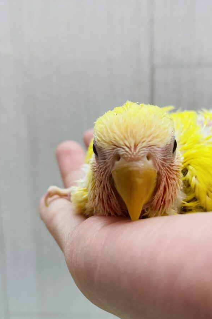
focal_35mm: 35
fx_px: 309
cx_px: 107
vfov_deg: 54.4
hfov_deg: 37.9
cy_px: 160
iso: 80
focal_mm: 4.25
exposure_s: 1/100
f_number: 1.8
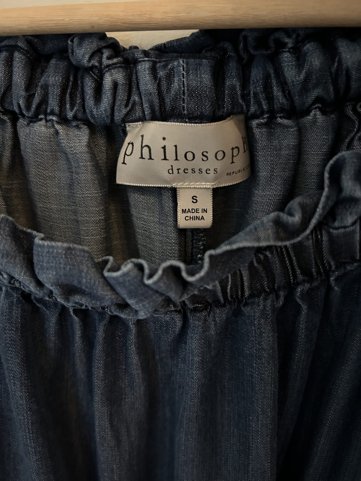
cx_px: 180
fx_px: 362
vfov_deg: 67.3
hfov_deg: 53.1
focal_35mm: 26
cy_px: 240
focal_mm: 5.7
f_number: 1.5
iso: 1000
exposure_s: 1/24
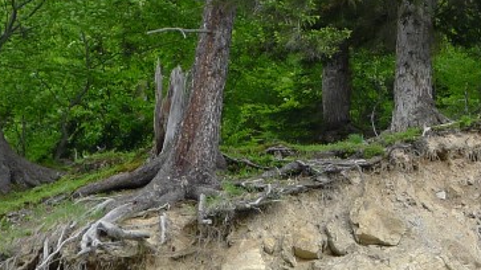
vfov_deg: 13.1
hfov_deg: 22.4
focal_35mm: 90
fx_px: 1148
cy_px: -58
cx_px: 523
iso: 80
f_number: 2.8
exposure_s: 1/160
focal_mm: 5.5
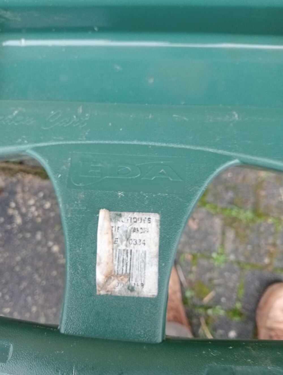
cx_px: 142
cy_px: 188
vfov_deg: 63.4
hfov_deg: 49.9
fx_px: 304
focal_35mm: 28
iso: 712
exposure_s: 1/33.3
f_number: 1.8
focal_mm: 4.04
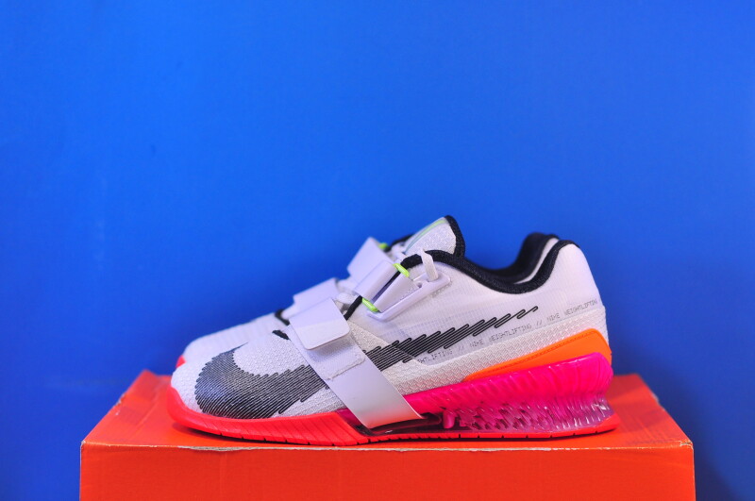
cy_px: 250
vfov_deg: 18.1
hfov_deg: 27.0
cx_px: 378
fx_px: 1571
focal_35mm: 75
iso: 250
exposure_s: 1/250
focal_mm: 50
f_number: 2.8
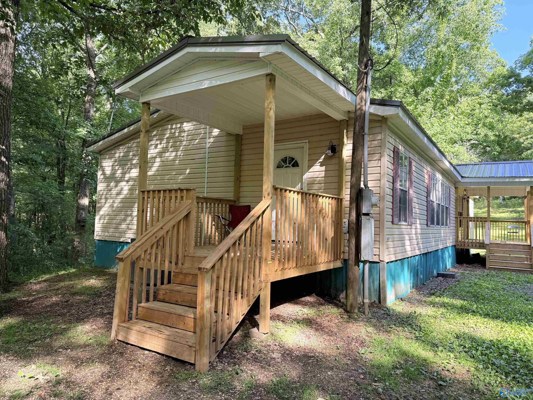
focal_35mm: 24
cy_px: 200
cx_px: 266
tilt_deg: +2.7
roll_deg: -1.7
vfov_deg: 56.8
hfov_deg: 71.6
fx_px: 370
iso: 80
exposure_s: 1/190
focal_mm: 6.76
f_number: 1.78
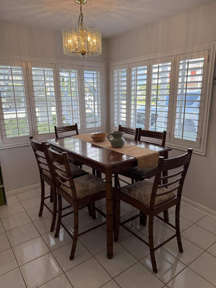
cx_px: 108
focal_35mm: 24
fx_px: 200
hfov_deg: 56.8
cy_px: 144
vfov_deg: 71.6
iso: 100
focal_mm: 6.76
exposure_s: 1/302
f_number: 1.78
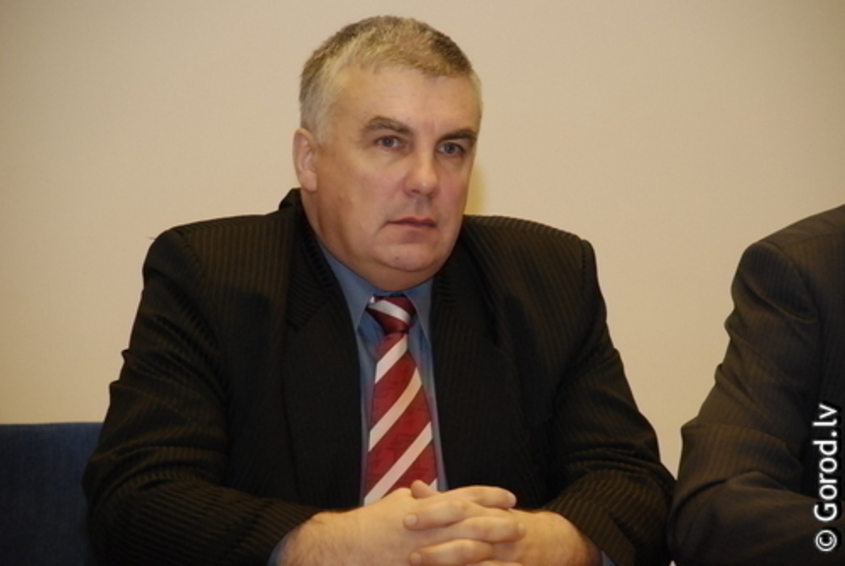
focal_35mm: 202
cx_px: 422
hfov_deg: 10.1
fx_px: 4761
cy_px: 283
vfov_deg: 6.8
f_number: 5.6
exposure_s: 1/60
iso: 1250
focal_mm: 135
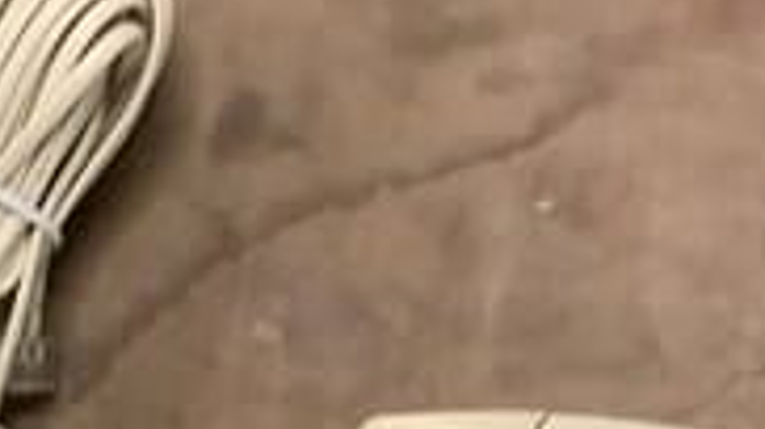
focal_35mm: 93
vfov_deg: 12.7
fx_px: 1885
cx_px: -139
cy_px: 486
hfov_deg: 21.4
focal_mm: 3.3
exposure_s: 1/25
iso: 400
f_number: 2.4
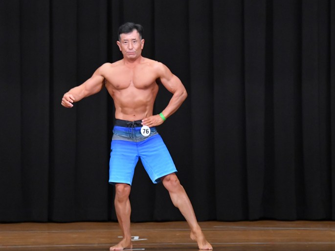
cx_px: 158
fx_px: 2526
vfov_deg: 5.7
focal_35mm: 261
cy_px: 126
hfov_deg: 7.6
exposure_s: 1/400
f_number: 5.6
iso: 8000
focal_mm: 160
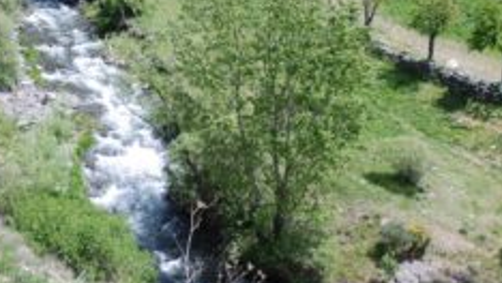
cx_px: 129
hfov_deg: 28.2
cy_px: 113
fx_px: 986
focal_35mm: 74
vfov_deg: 16.3
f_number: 6.3
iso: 100
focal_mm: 22
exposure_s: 1/160
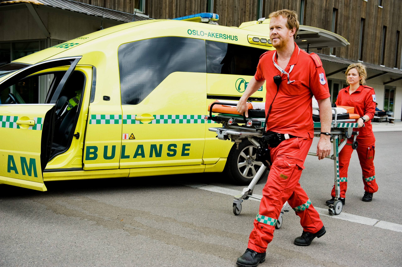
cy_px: 134
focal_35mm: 40
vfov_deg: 33.4
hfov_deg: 48.5
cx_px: 201
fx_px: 446
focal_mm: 40
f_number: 4
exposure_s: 1/800
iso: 400
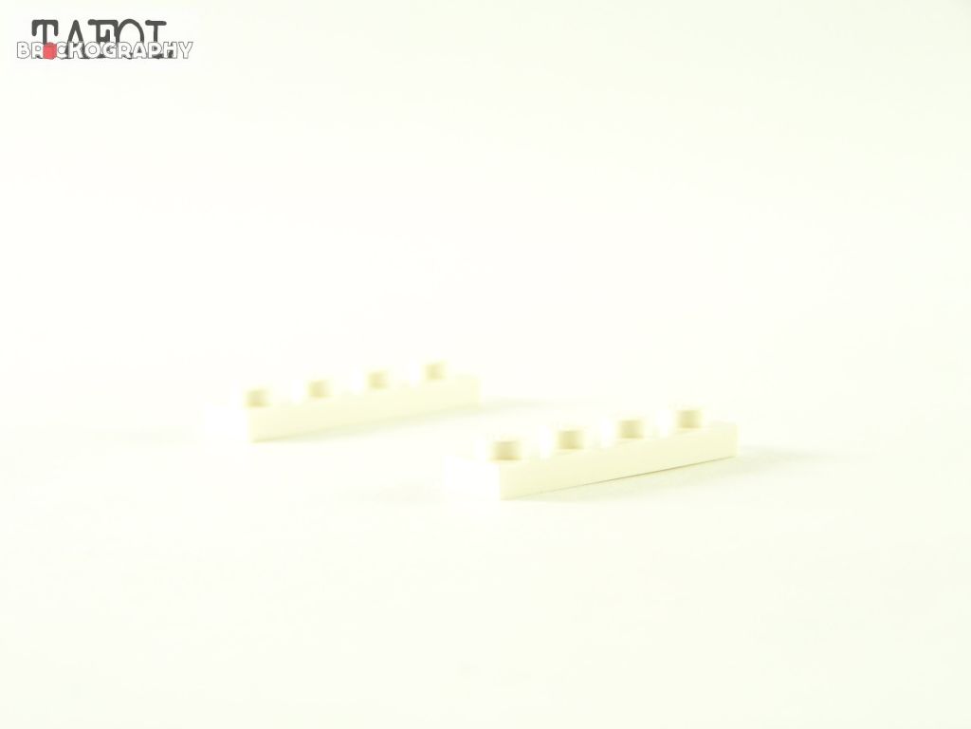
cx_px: 486
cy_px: 364
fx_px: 2637
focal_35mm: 94
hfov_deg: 20.9
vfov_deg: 15.7
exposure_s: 1/30
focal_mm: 15.6
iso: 200
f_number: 3.2
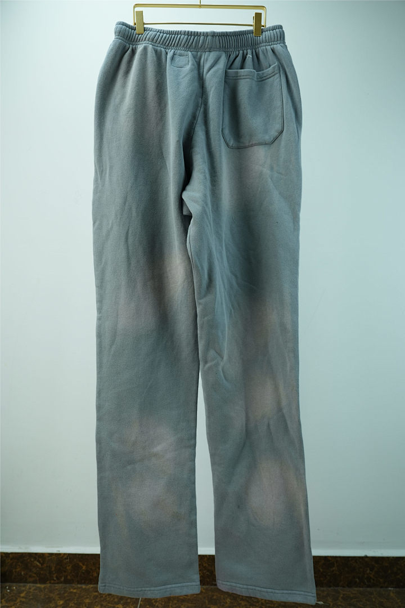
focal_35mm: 29
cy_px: 304
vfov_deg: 63.7
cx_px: 202
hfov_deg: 45.0
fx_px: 489
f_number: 4.5
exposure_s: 1/250
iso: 640
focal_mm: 29
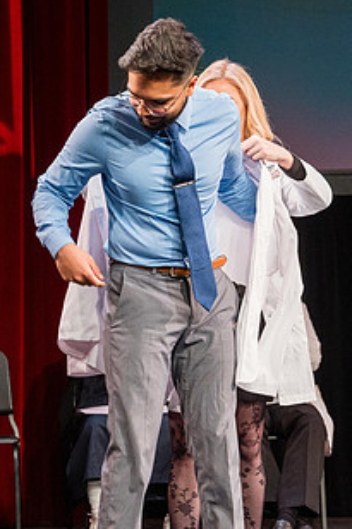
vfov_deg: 18.8
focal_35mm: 109
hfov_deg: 12.6
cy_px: 264
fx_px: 1600
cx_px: 184
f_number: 3.5
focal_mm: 44.6
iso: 1250
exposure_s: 1/320
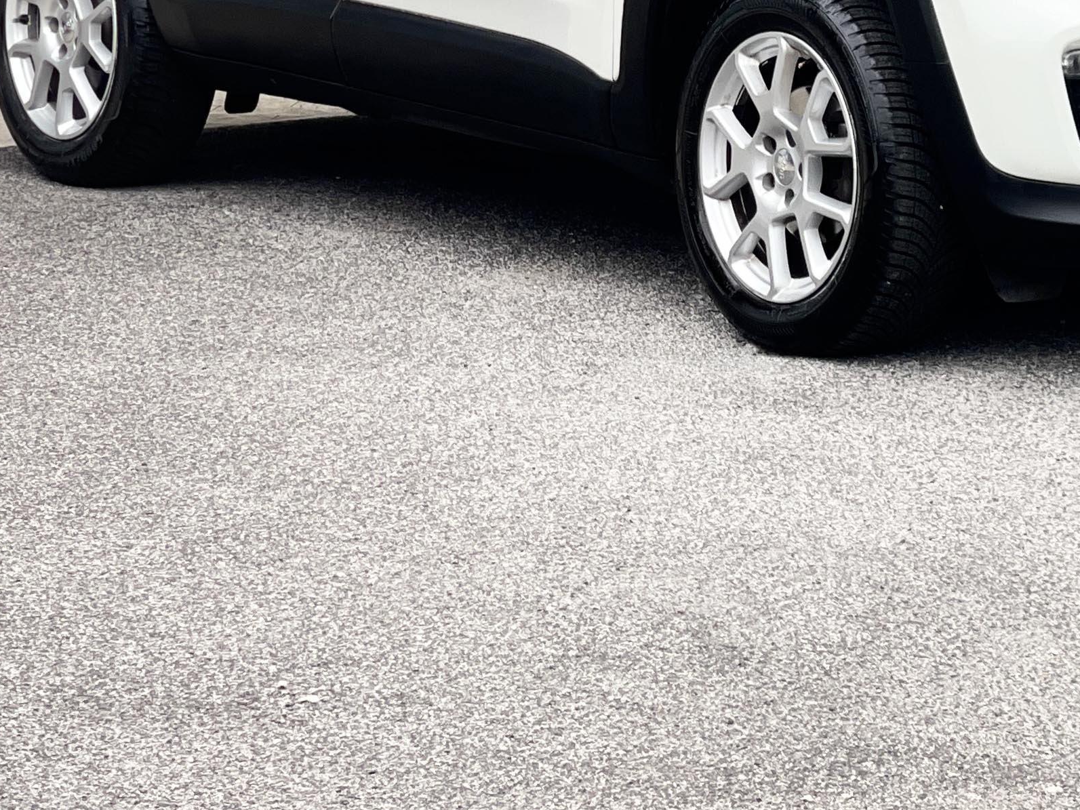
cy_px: 5
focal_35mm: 162
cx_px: 892
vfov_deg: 9.1
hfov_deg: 12.1
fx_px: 5055
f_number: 2.2
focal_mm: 7.5
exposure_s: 1/122
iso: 20
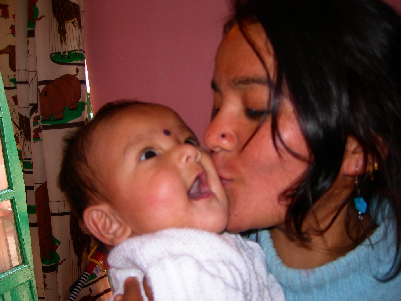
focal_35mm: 38
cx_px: 200
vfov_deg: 37.7
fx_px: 440
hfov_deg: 49.0
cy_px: 150
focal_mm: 7.8
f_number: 2.8
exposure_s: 1/60.1
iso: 50
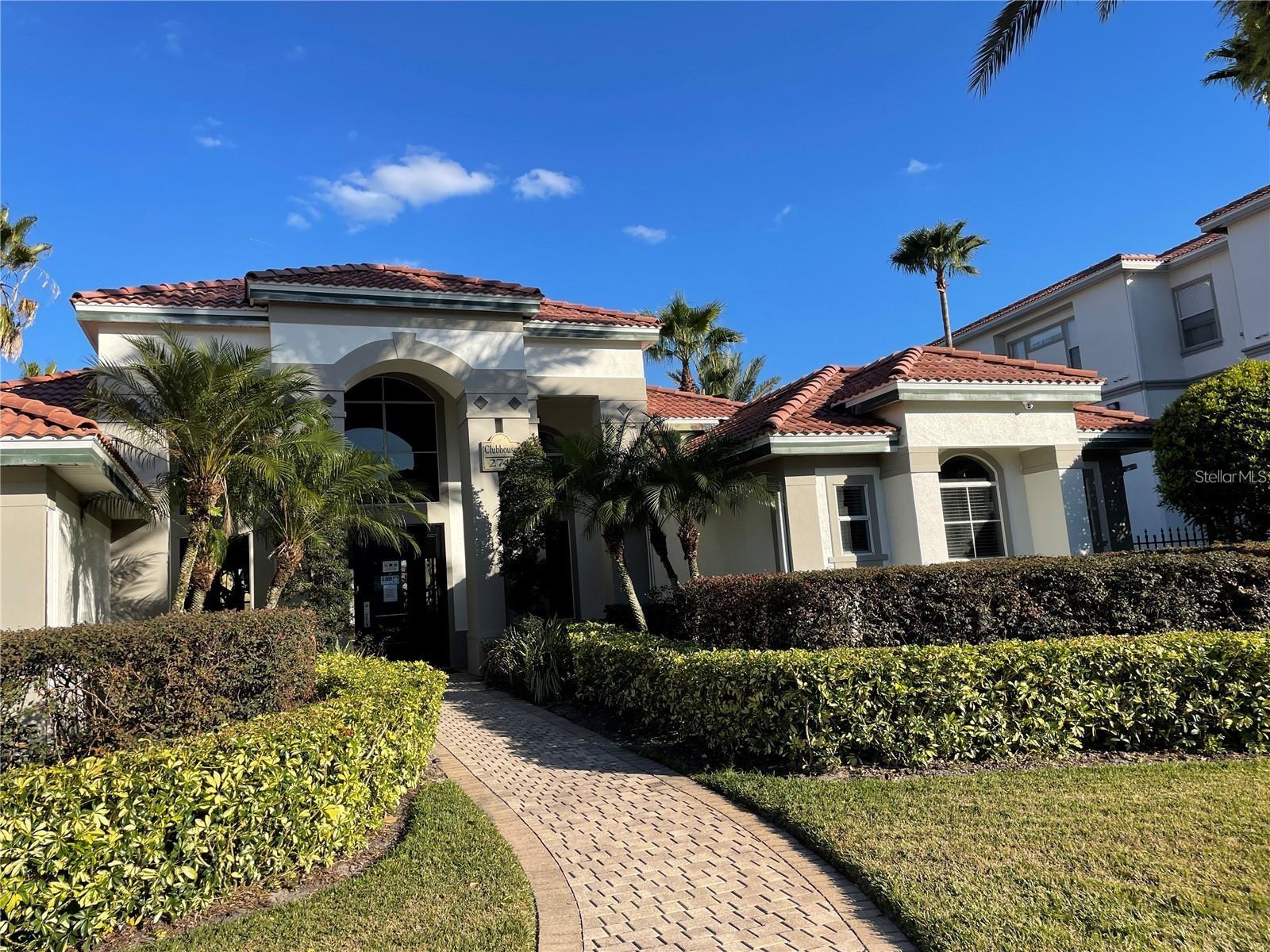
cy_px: 476
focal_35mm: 26
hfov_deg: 67.3
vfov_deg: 53.1
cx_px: 635
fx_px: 954
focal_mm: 4.2
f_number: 1.6
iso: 32
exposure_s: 1/2398
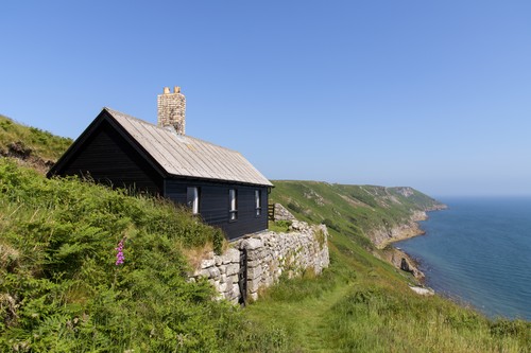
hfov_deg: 73.8
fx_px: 354
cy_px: 176
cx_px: 266
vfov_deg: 53.1
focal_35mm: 24
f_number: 14
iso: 160
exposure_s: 1/200
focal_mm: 24
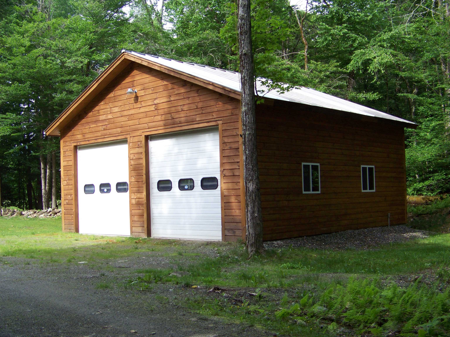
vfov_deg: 33.6
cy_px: 168
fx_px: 559
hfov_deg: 43.9
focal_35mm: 43
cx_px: 225
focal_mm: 6.75
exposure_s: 1/250
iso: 69
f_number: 2.8
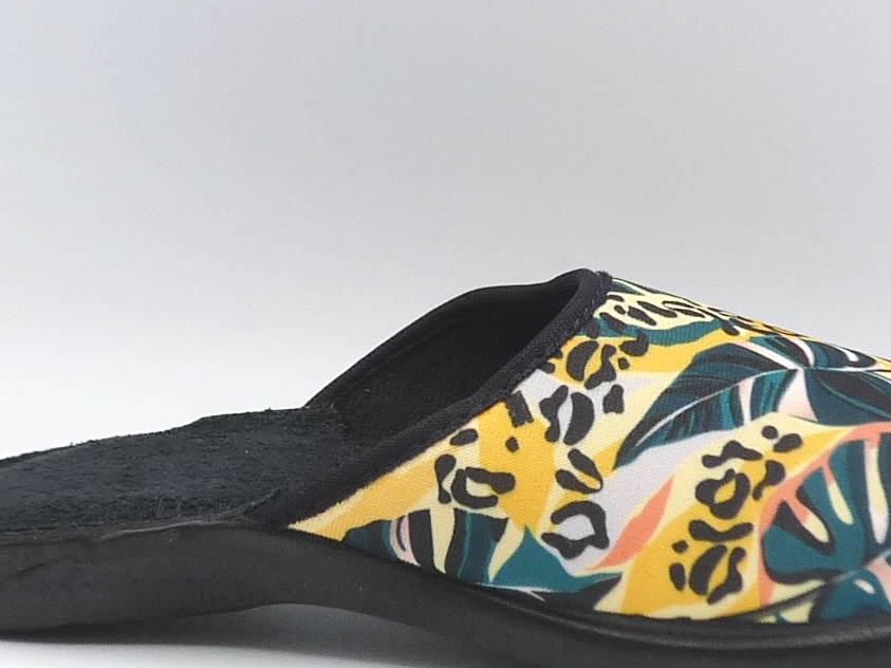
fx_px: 2393
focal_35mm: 93
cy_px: 405
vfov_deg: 15.9
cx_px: 524
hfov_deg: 21.1
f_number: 4
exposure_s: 1/125
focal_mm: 4.8
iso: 100
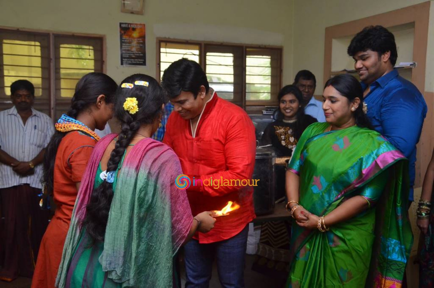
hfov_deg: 49.6
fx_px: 469
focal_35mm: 39
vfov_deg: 34.1
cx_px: 217
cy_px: 144
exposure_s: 1/125
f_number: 7.1
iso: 1600
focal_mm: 26
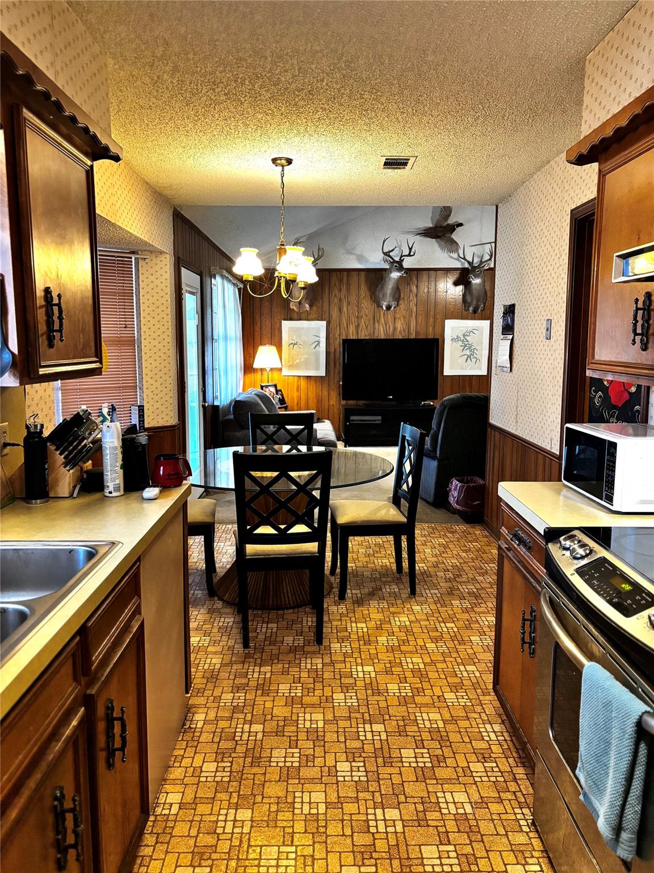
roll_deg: -0.2
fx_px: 655
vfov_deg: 67.3
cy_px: 436
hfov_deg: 53.1
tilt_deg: -7.9
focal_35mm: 26
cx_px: 327
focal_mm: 5.96
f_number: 1.6
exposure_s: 1/60
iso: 400
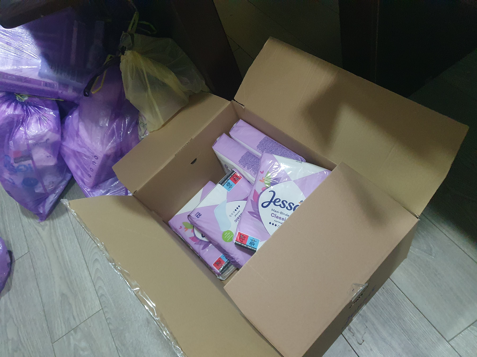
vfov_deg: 53.1
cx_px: 238
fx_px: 358
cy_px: 178
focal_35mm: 26
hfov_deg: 67.3
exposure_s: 1/33
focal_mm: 4.32
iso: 640
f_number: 1.5
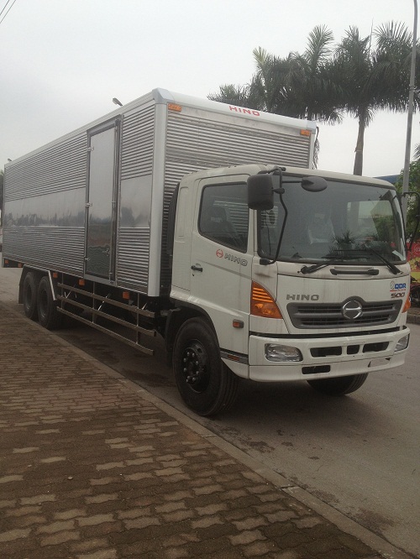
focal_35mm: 35
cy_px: 280
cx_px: 210
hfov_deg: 40.7
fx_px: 566
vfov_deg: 52.6
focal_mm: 4.28
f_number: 2.4
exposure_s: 1/1175
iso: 50
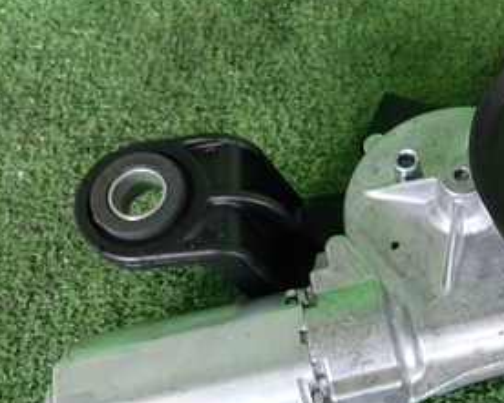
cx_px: 418
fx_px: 791
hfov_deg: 34.1
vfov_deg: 28.5
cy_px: 253
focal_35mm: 53
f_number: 2
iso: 200
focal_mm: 4.5
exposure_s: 1/50
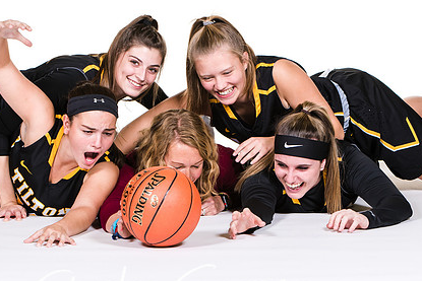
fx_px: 2685
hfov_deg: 9.0
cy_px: 143
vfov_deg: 6.0
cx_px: 155
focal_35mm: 229
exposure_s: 1/160
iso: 200
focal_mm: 102
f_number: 6.3
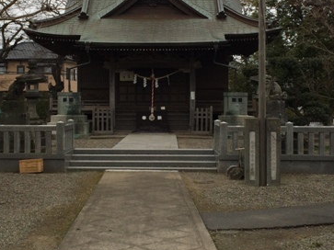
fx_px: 617
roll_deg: +0.9
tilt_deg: +0.5
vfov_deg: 22.9
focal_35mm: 64
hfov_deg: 30.3
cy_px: 95
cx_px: 149
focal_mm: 4.15
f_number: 2.2
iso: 32
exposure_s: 1/789
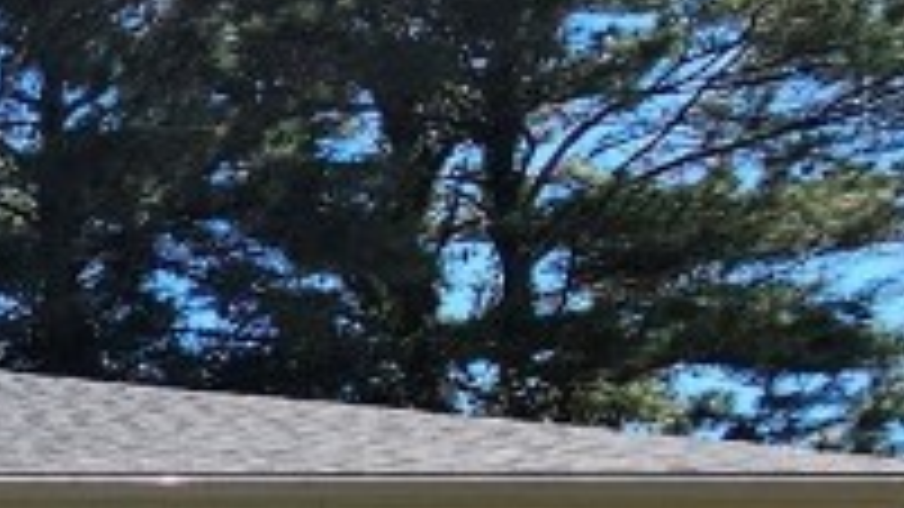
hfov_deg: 15.4
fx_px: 1726
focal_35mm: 72
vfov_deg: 15.4
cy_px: 764
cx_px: -1246
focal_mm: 2.2
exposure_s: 1/1650
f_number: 2.2
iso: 50
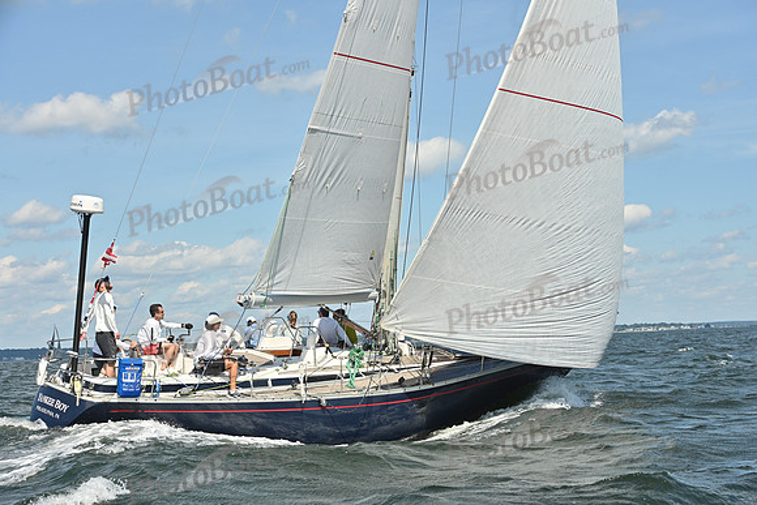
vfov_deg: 19.5
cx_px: 378
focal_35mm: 70
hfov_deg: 28.8
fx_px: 1472
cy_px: 252
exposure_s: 1/1250
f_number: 7.1
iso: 250
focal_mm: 70
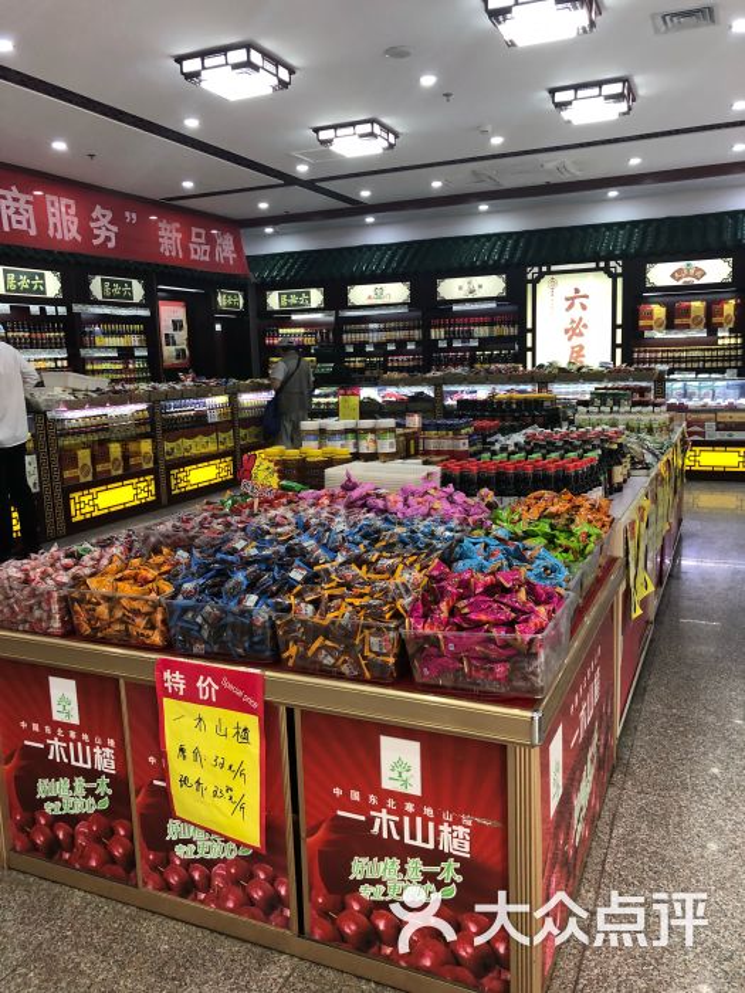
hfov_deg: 49.7
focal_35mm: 28
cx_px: 372
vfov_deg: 63.4
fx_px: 803
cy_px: 496
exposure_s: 1/17
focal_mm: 4
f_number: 1.8
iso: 40
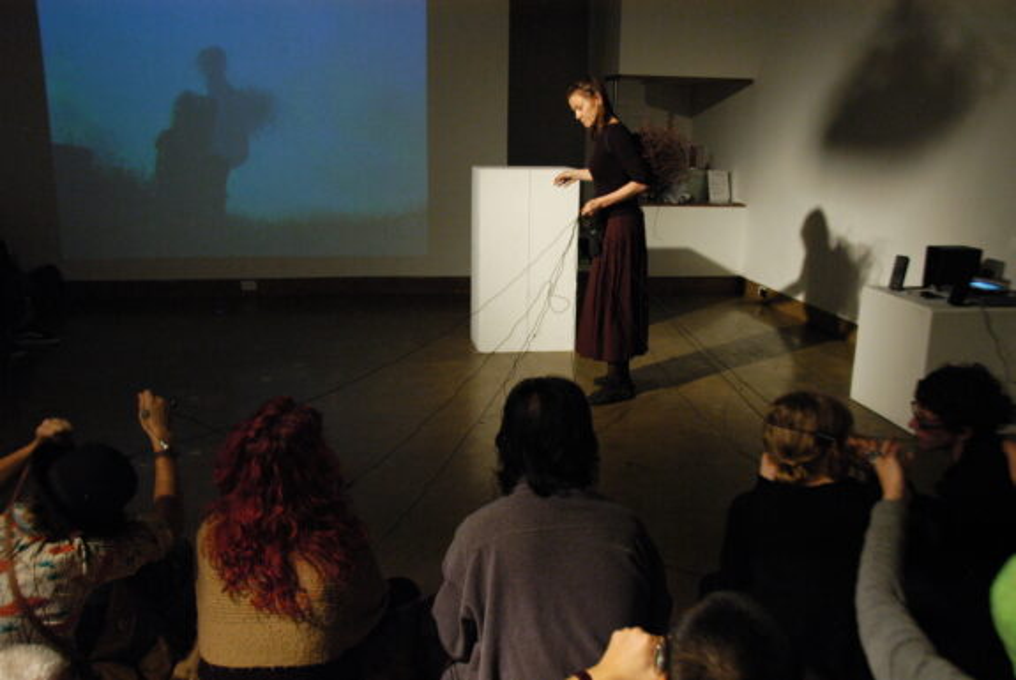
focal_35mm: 33
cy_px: 340
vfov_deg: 40.1
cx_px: 508
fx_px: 933
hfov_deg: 57.2
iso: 1600
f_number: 3.8
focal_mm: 22
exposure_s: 1/30
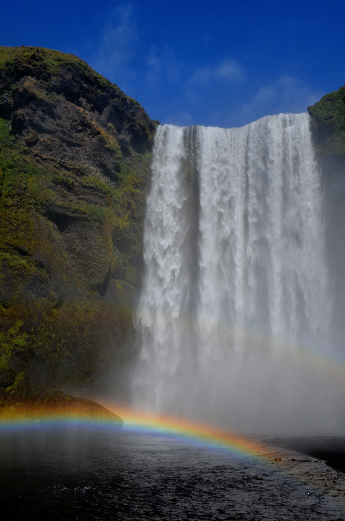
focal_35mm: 38
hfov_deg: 34.9
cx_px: 175
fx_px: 549
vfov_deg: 50.8
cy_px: 266
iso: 100
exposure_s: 1/320
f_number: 8
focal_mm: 24
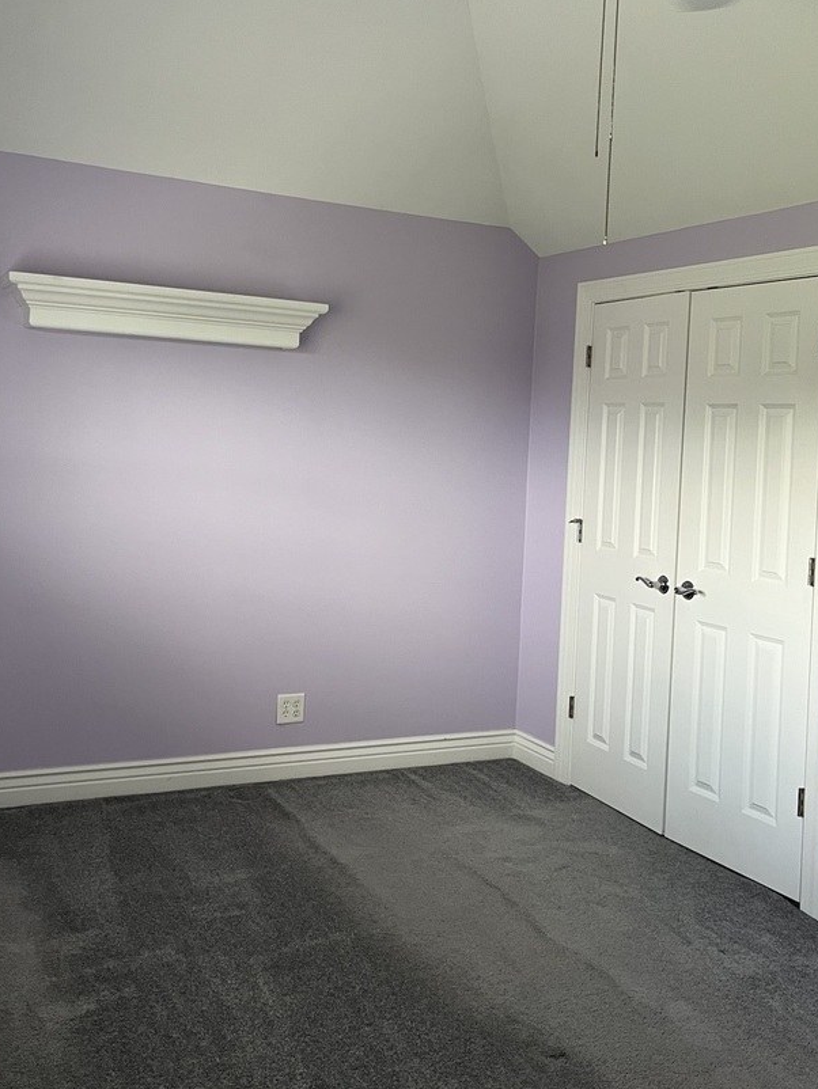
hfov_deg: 40.7
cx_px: 361
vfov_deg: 52.2
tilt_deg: +0.2
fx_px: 1102
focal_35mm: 35
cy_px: 422
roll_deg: -2.7
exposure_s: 1/86
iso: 125
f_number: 1.6
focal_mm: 5.1
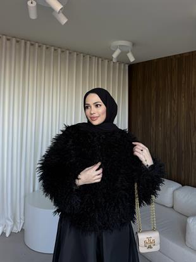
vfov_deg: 71.6
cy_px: 131
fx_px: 181
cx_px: 98
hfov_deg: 56.8
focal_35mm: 24
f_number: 1.78
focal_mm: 6.76
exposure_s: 1/121
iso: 50
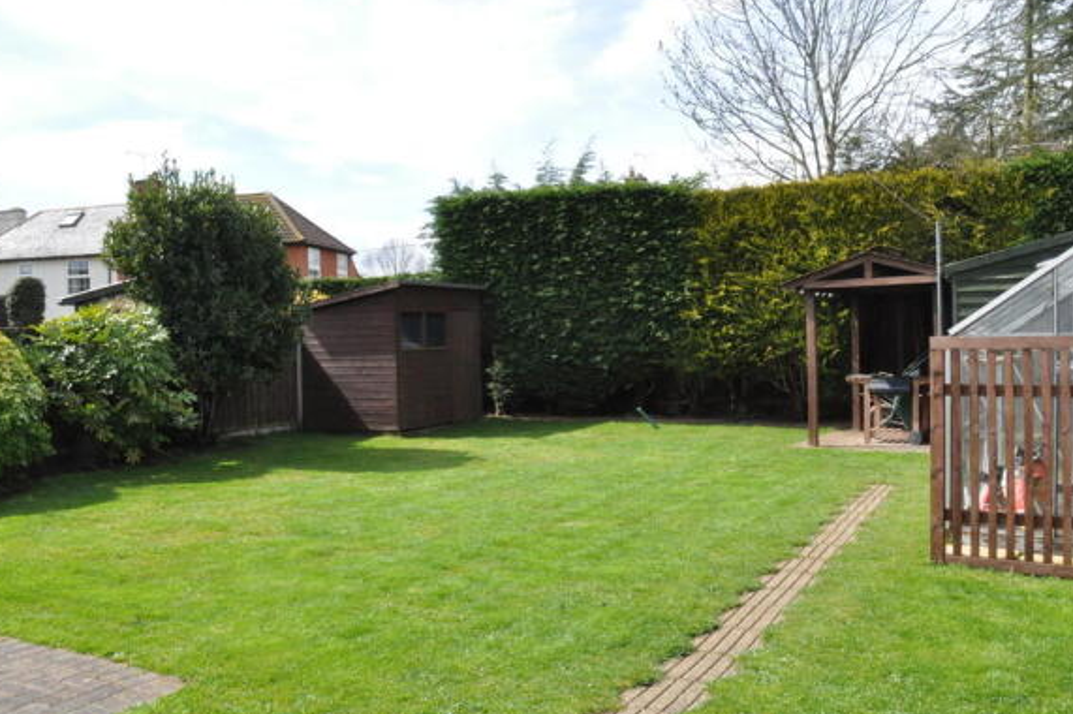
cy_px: 355
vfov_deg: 42.3
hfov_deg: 60.3
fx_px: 923
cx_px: 528
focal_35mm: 31
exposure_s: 1/200
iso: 1250
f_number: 22
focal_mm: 18
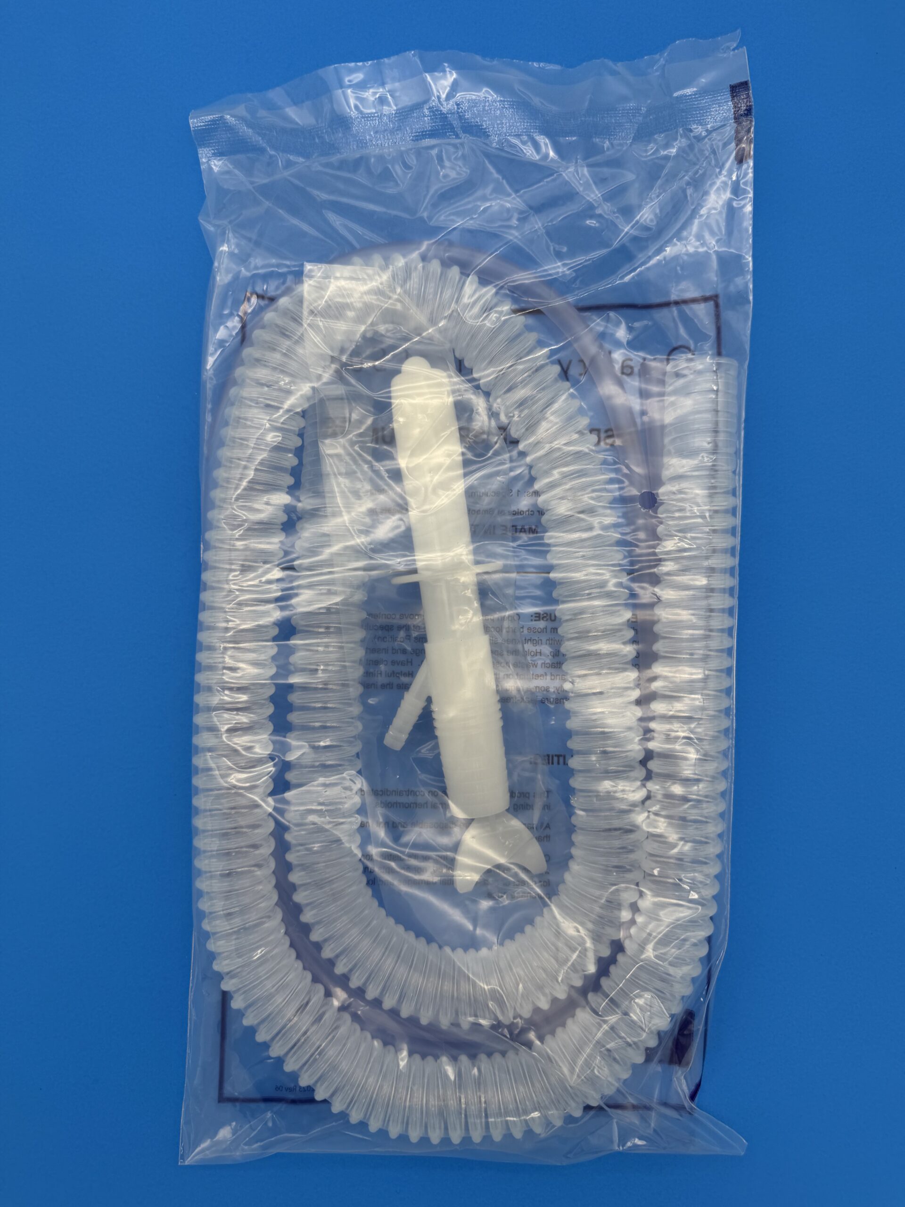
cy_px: 604
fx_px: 837
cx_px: 452
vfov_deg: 71.6
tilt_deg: -87.9
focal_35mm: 24
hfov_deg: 56.8
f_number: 1.78
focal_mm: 6.76
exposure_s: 1/876
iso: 80
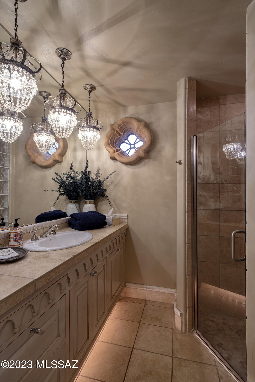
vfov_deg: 100.4
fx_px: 159
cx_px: 128
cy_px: 191
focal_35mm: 15
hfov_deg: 77.3
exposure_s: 1/1.25
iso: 200
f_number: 10
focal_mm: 15
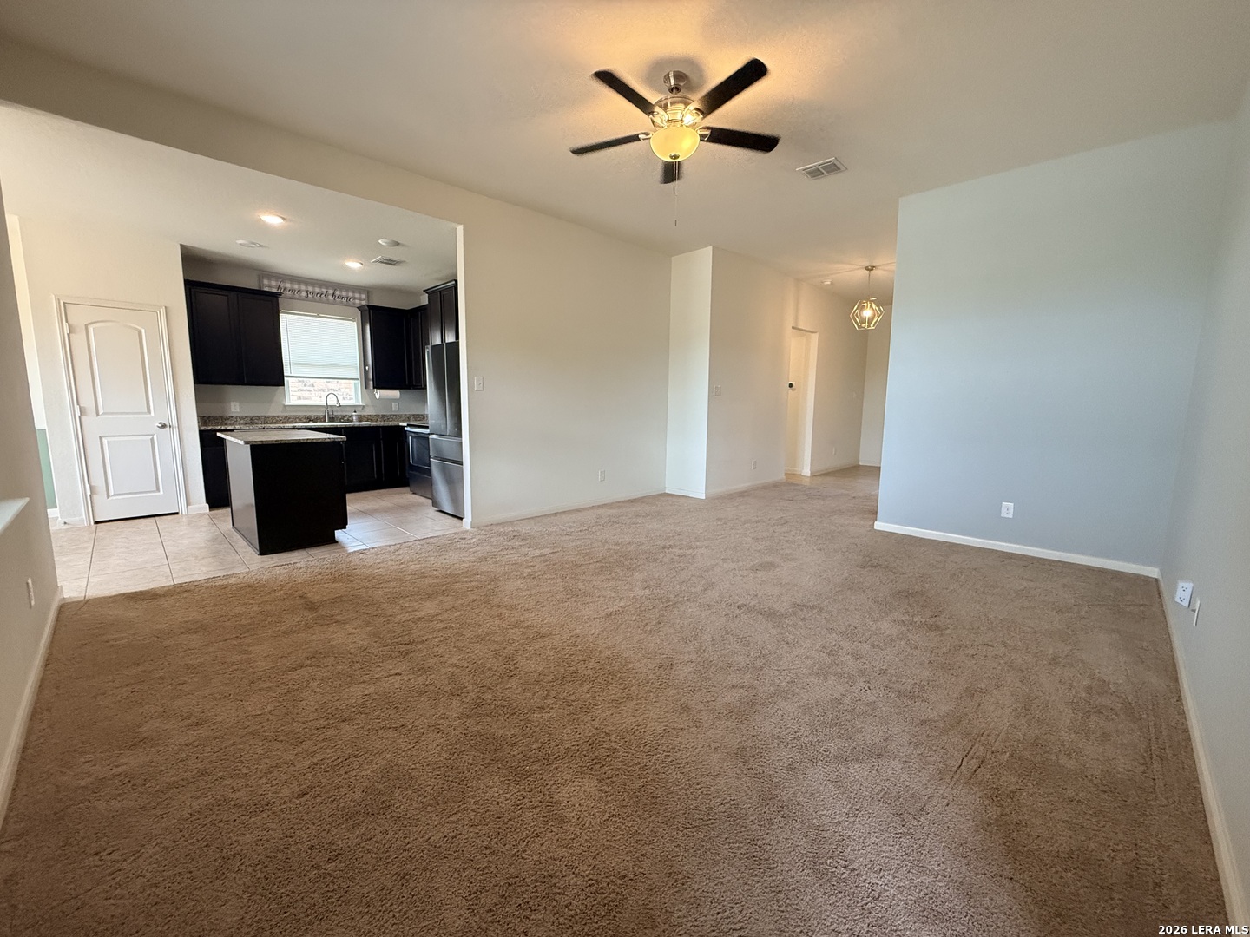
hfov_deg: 102.1
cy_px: 468
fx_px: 506
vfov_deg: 85.7
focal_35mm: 14
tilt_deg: -6.8
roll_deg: -0.2
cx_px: 625
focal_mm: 2.22
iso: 500
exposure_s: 1/120
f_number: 2.2
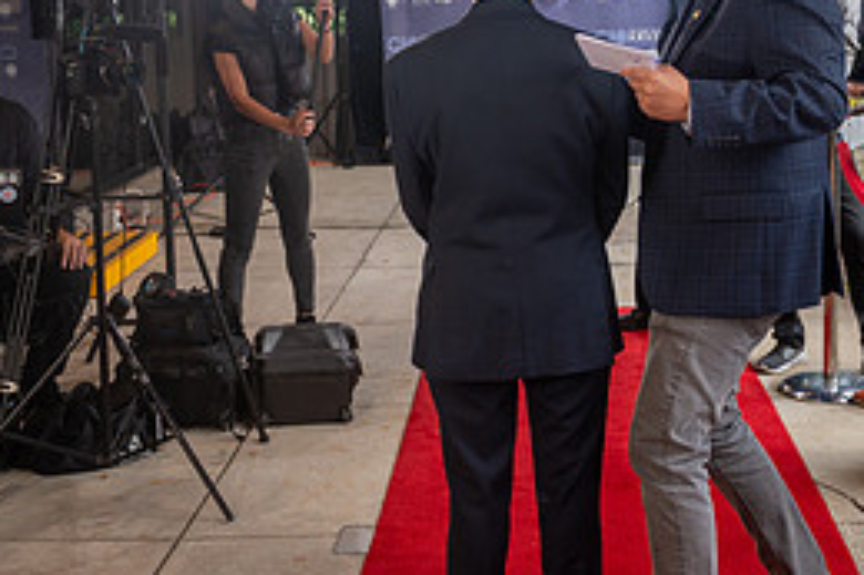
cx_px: 528
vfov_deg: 19.8
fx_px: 1631
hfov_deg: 29.6
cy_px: 146
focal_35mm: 68
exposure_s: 1/125
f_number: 4
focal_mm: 30.5
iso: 800
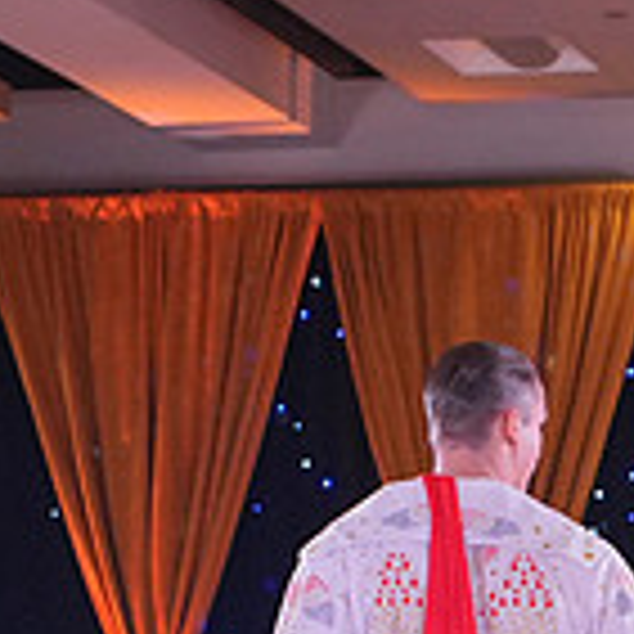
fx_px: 3771
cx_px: 1255
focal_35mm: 182
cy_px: 843
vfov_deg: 9.4
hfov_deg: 9.1
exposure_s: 1/400
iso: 2000
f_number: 3.5
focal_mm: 35
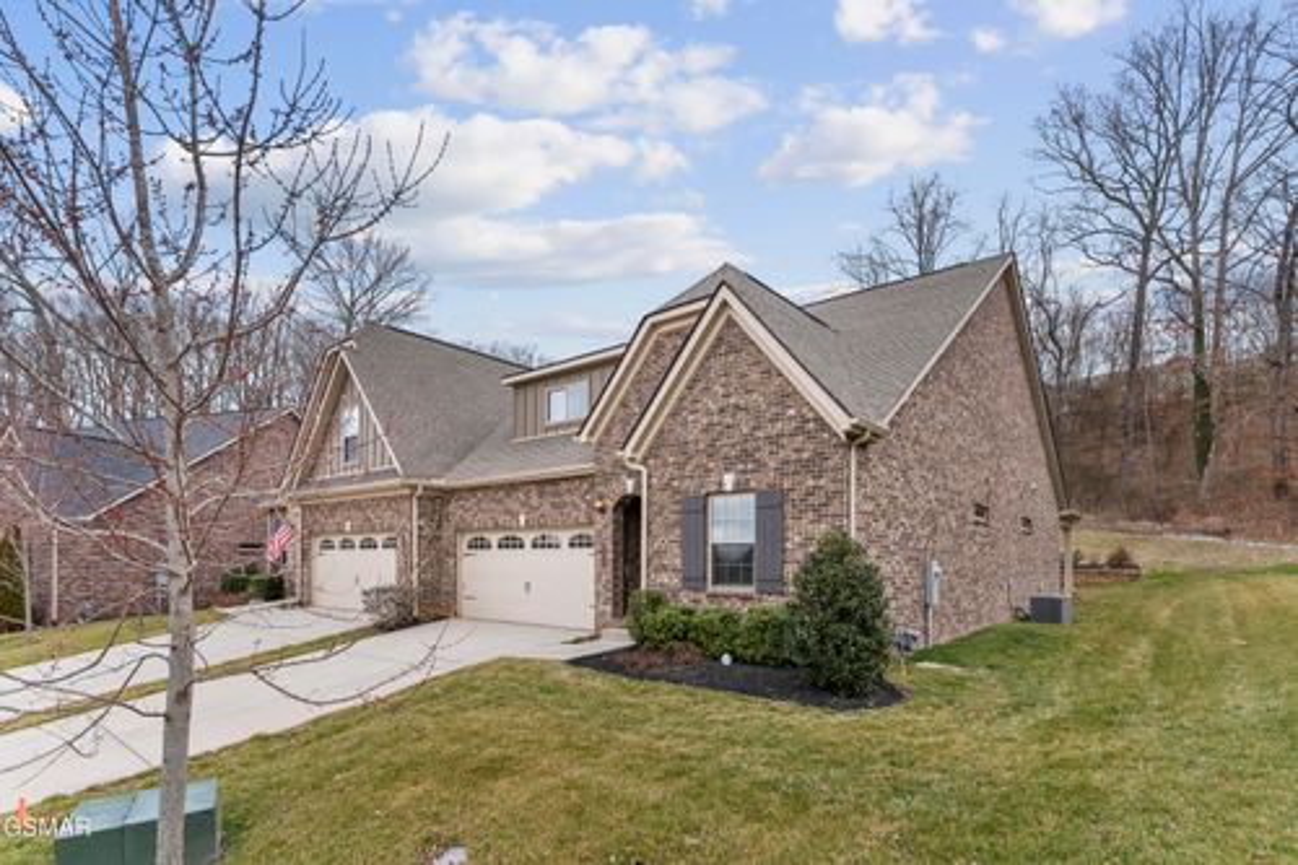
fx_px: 613
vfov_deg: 70.4
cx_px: 649
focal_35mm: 17
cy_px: 432
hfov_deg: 93.3
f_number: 2.8
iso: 125
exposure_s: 1/400
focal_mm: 17
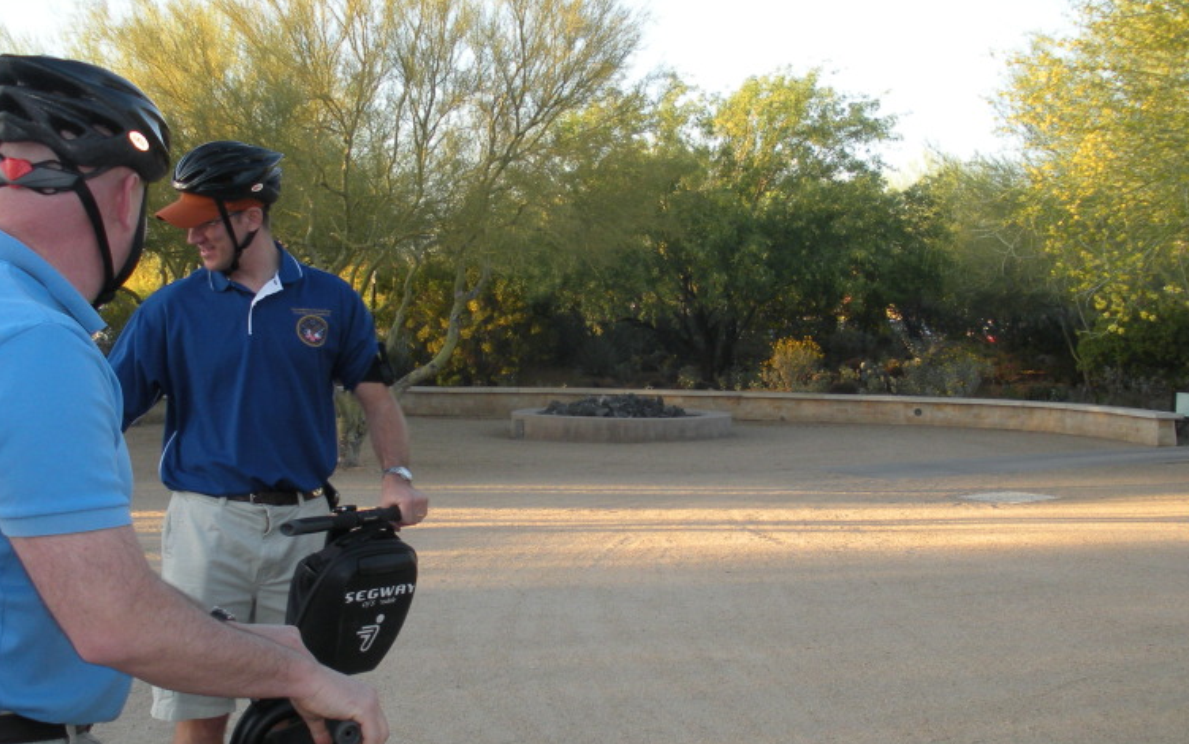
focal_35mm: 52
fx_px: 1686
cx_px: 643
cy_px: 405
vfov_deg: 24.9
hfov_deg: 38.8
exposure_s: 1/100
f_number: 3.5
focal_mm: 6.3
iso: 88
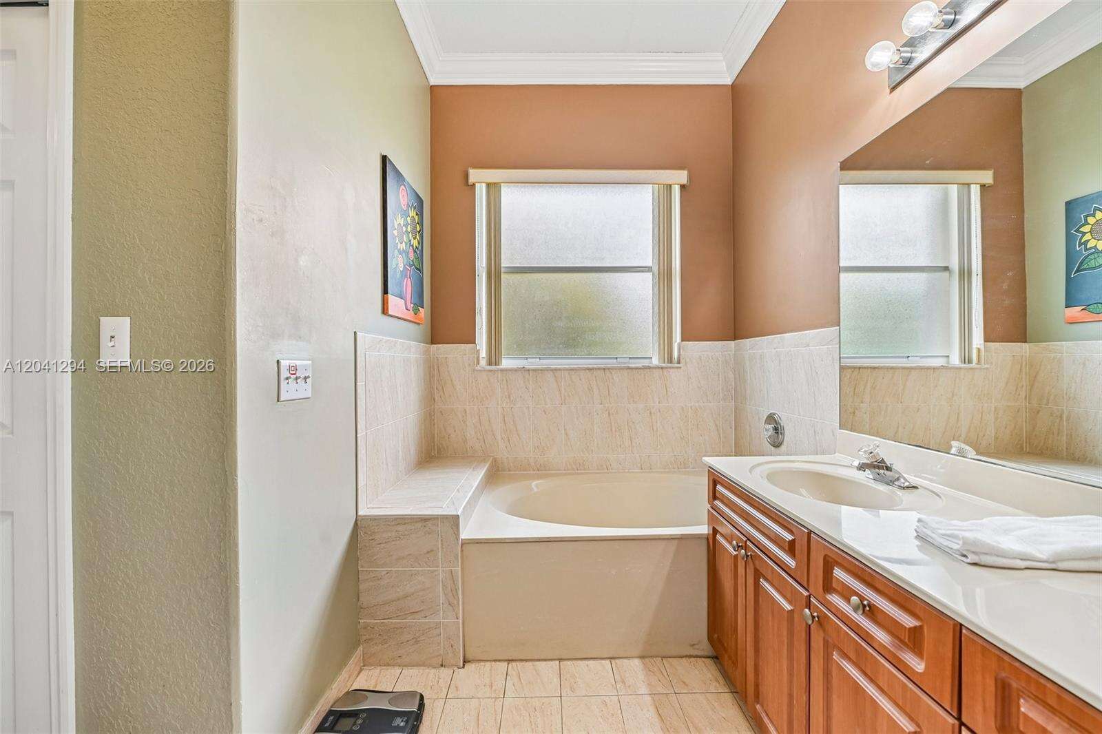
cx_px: 551
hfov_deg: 104.3
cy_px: 367
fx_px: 428
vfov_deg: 81.2
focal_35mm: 14
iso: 100
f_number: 6.3
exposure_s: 1/80
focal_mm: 14
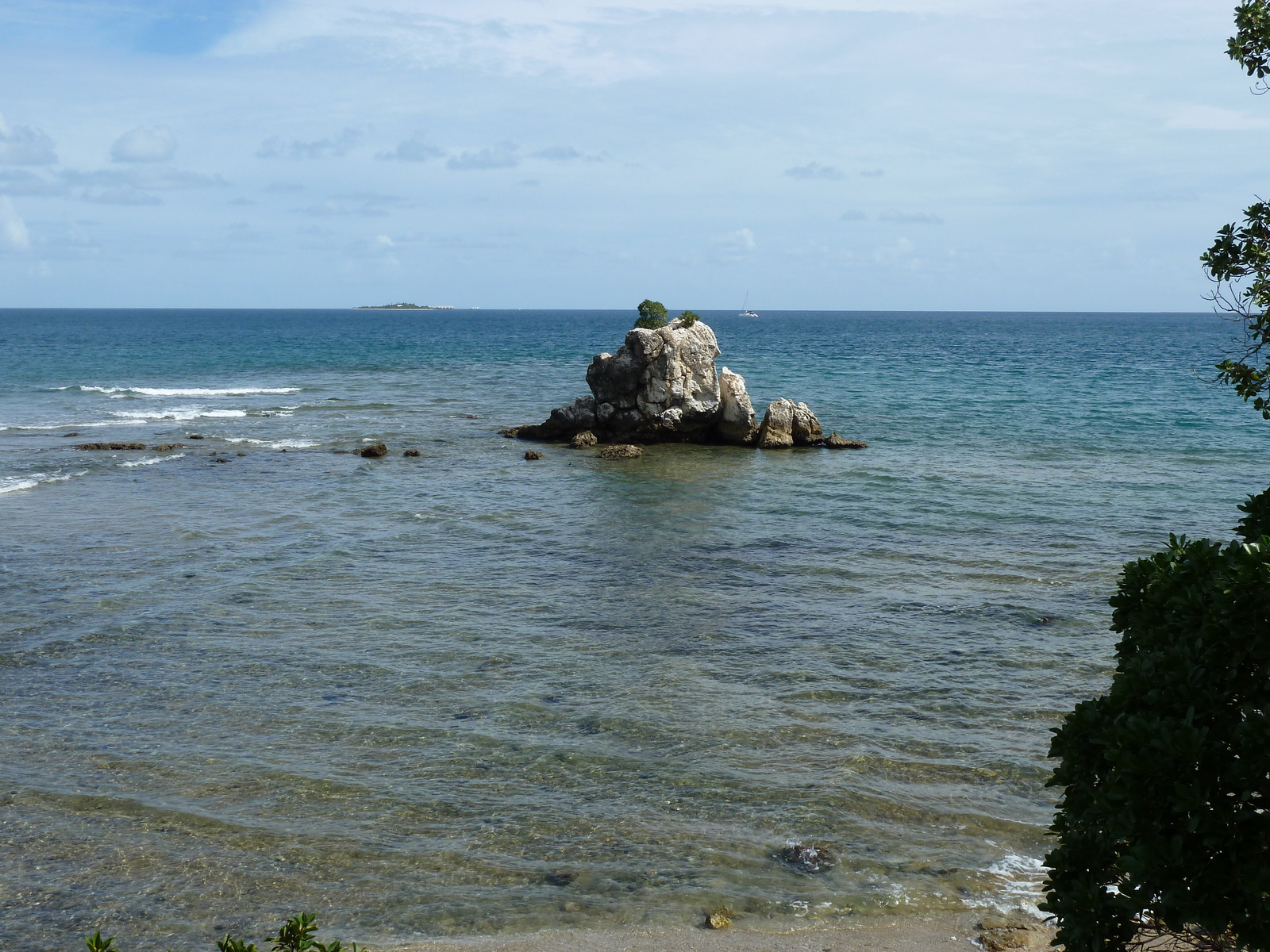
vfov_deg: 34.3
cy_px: 476
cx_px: 635
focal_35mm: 42
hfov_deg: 44.8
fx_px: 1541
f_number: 5
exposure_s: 1/500
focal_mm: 6.9
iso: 80
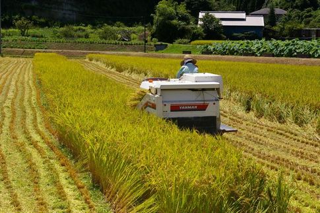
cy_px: 106
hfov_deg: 29.9
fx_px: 599
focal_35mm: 68
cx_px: 160
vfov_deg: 20.1
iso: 200
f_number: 11
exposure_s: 1/350
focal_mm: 45
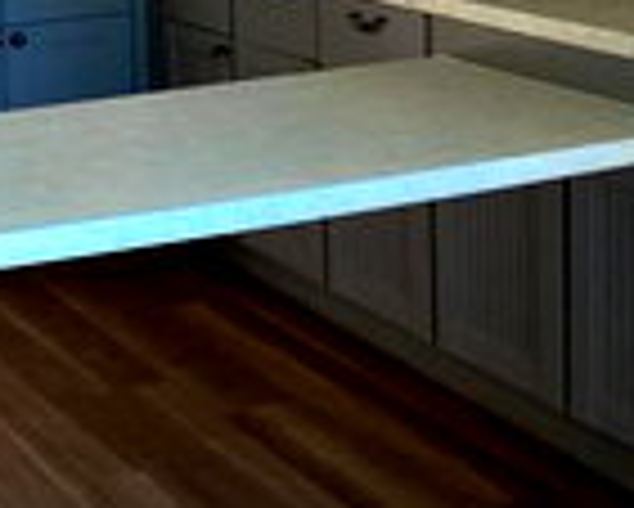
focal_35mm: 86
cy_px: -94
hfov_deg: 21.5
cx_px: 9
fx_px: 1615
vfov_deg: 17.1
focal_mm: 3.3
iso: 200
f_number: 2.4
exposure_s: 1/50
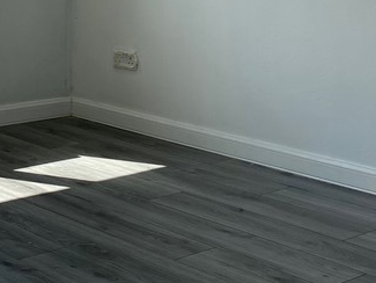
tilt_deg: -0.2
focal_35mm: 82
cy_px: -66
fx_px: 891
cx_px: -52
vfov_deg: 17.1
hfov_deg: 22.3
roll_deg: -0.8
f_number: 1.8
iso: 32
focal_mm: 4.25
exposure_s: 1/1082
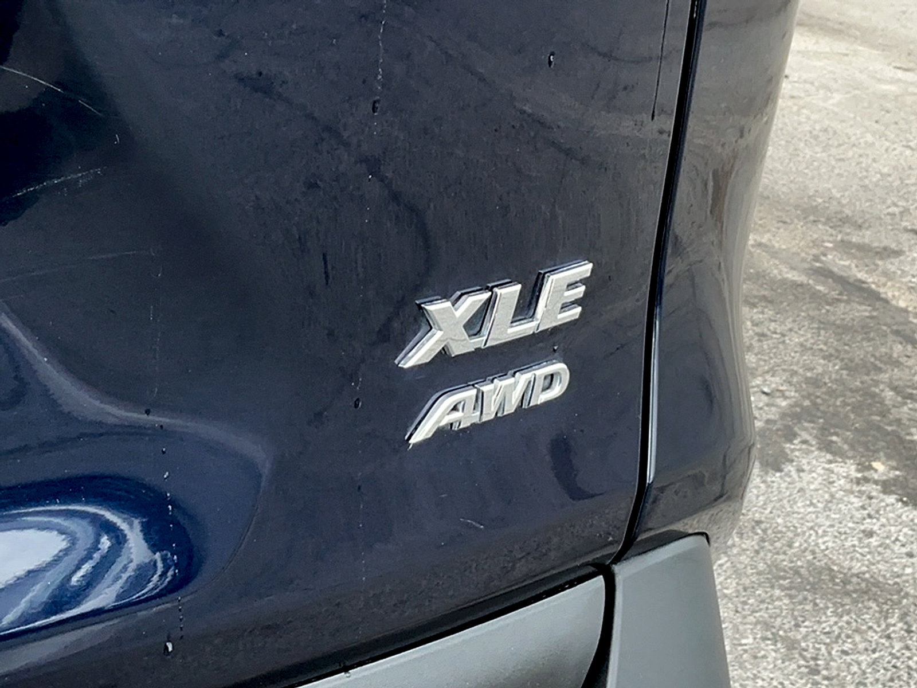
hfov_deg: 38.9
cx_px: 458
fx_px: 1298
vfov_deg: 29.7
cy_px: 344
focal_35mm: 49
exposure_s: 1/120
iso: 40
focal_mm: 3
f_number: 1.8
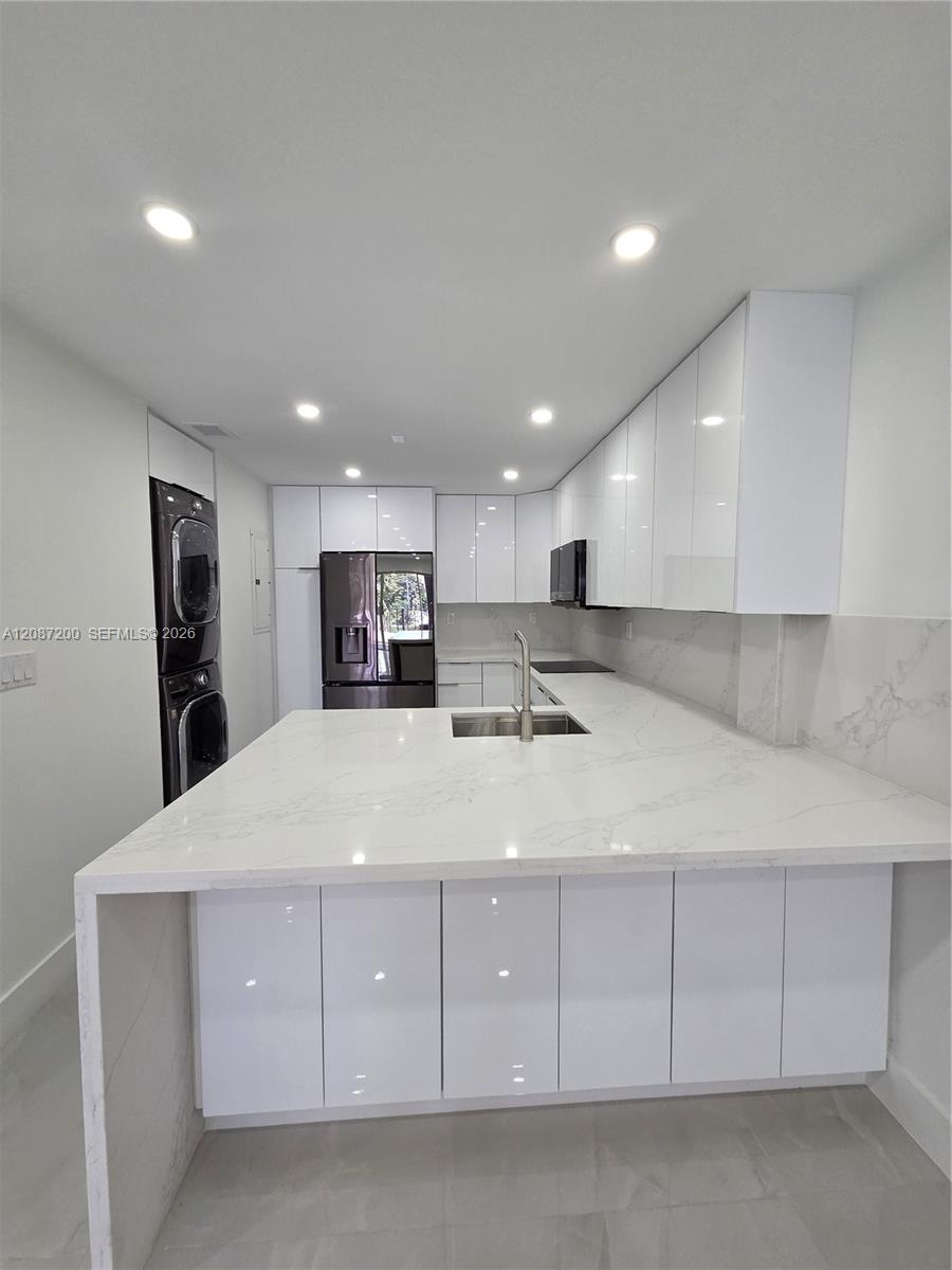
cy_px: 635
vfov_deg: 106.2
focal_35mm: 13
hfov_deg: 89.9
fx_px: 477
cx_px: 476
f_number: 2.2
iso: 200
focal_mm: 2.2
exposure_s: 1/120
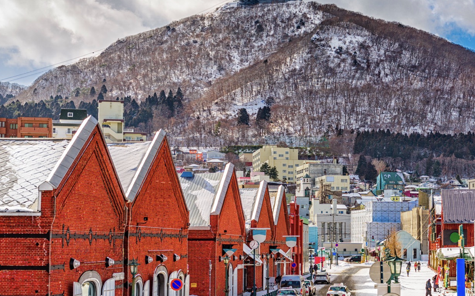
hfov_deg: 26.0
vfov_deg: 16.5
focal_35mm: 79
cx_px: 311
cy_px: 165
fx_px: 1023
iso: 64
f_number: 8
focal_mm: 48
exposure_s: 1/160
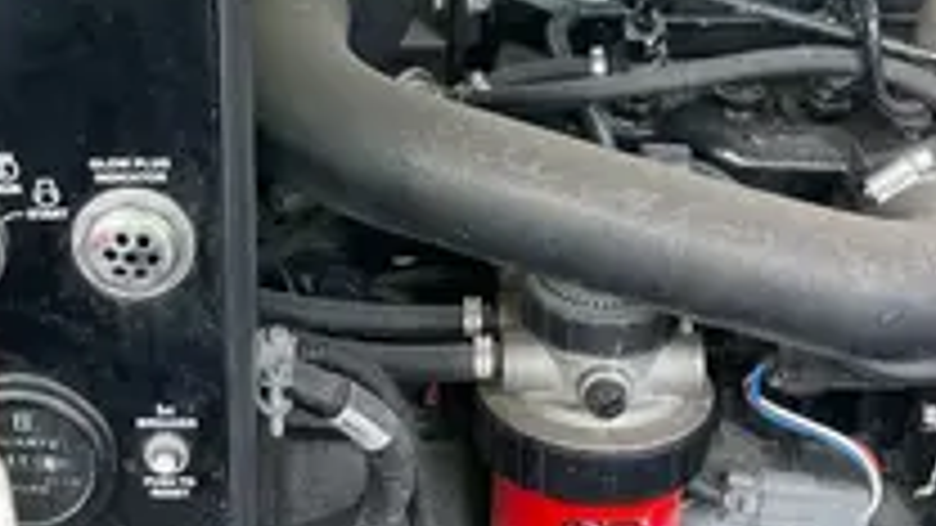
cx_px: 216
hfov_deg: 27.8
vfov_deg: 16.1
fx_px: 1861
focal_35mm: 75
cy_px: 250
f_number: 1.6
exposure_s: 1/121
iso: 50
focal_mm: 4.2
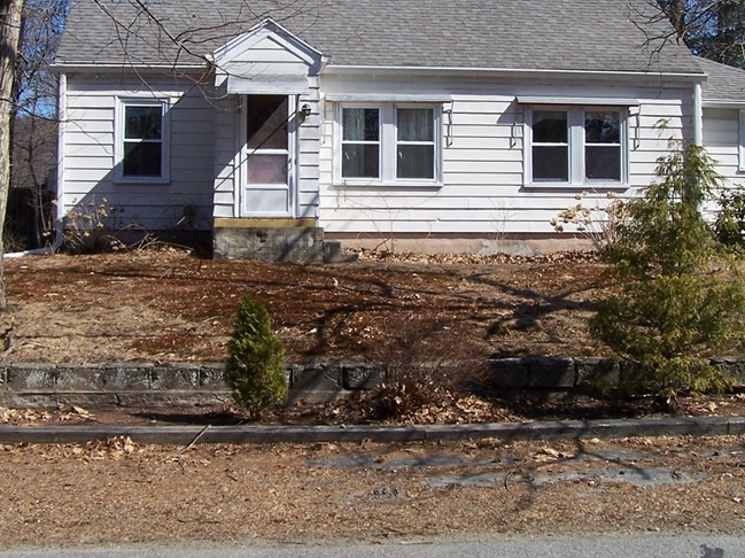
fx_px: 1291
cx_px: 386
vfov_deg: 24.2
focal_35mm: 60
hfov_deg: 32.2
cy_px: 173
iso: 80
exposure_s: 1/750
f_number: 4
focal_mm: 6.3
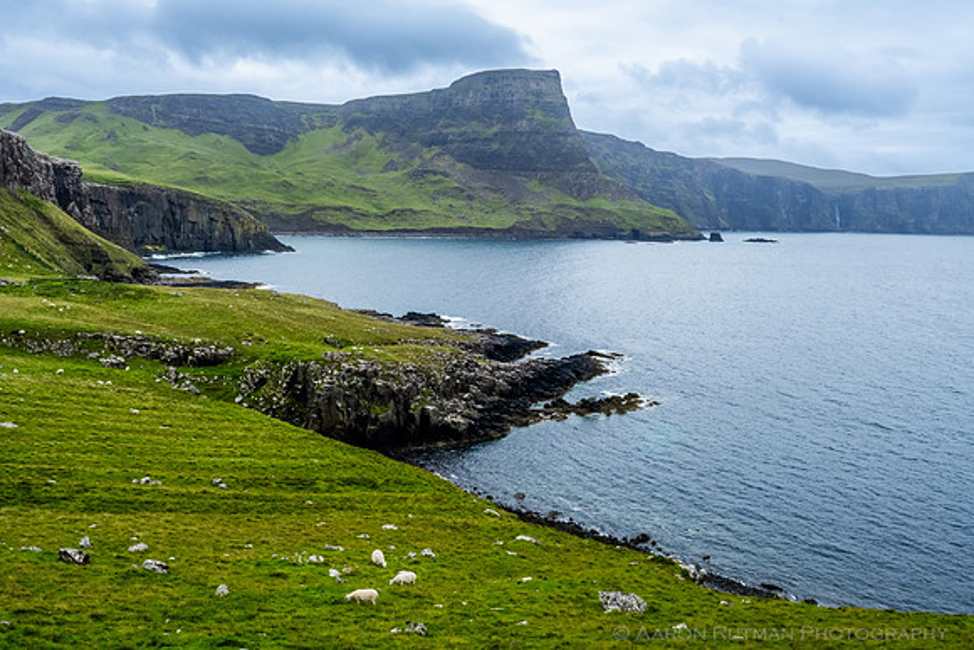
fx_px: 812
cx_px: 487
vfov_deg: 43.6
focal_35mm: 30
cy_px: 325
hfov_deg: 61.9
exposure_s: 1/100
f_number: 22
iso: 1250
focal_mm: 30
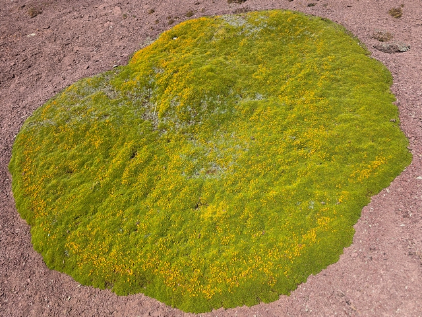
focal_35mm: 23
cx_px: 211
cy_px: 158
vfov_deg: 58.9
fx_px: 280
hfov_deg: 73.9
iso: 12
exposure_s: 1/1027
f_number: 1.7
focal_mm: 6.3
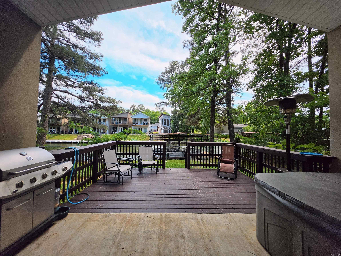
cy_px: 128
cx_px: 170
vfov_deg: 89.9
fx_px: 128
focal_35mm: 13
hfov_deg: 106.2
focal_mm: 2.2
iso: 40
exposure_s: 1/2000
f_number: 1.9
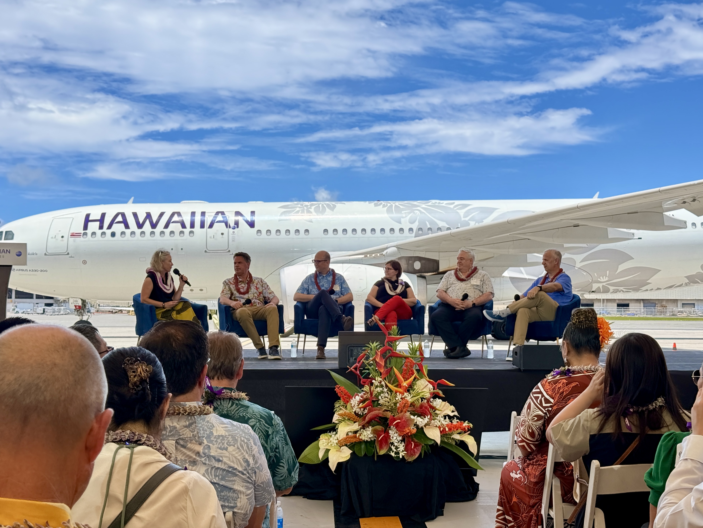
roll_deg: -1.0
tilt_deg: +3.6
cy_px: 264
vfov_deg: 30.3
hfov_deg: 39.7
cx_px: 352
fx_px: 975
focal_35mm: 48
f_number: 1.78
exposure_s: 1/2208
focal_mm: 6.76
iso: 100
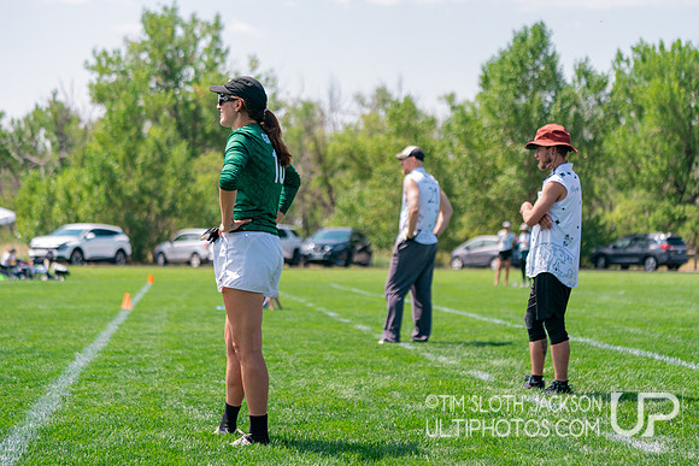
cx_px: 404
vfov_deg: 16.9
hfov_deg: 25.0
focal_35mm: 81
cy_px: 220
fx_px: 1573
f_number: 2.8
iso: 500
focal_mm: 70
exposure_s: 1/6400
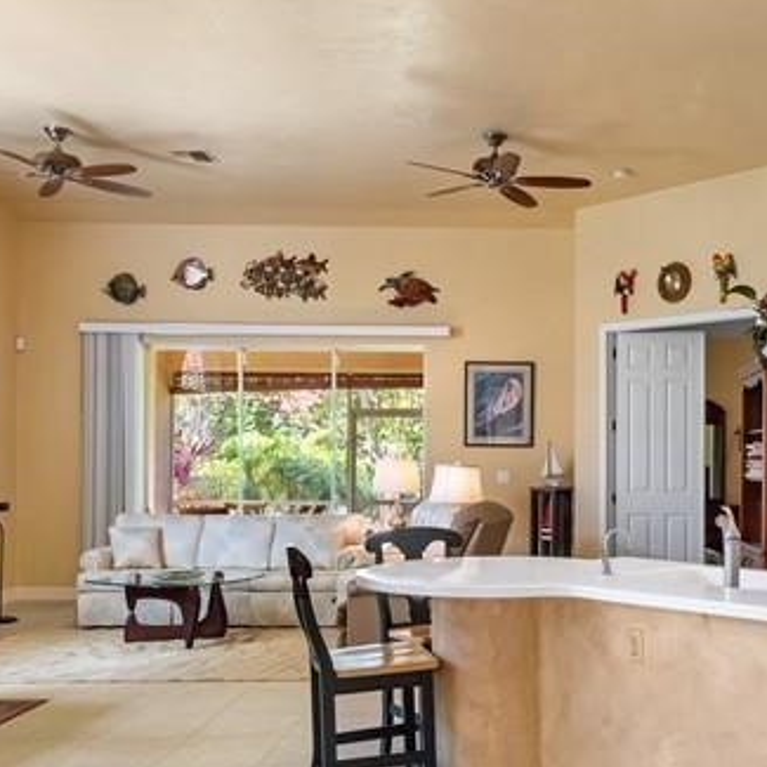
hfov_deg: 40.9
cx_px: 621
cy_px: 467
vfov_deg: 42.6
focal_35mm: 39
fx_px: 978
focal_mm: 7
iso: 200
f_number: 7.1
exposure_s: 1/3
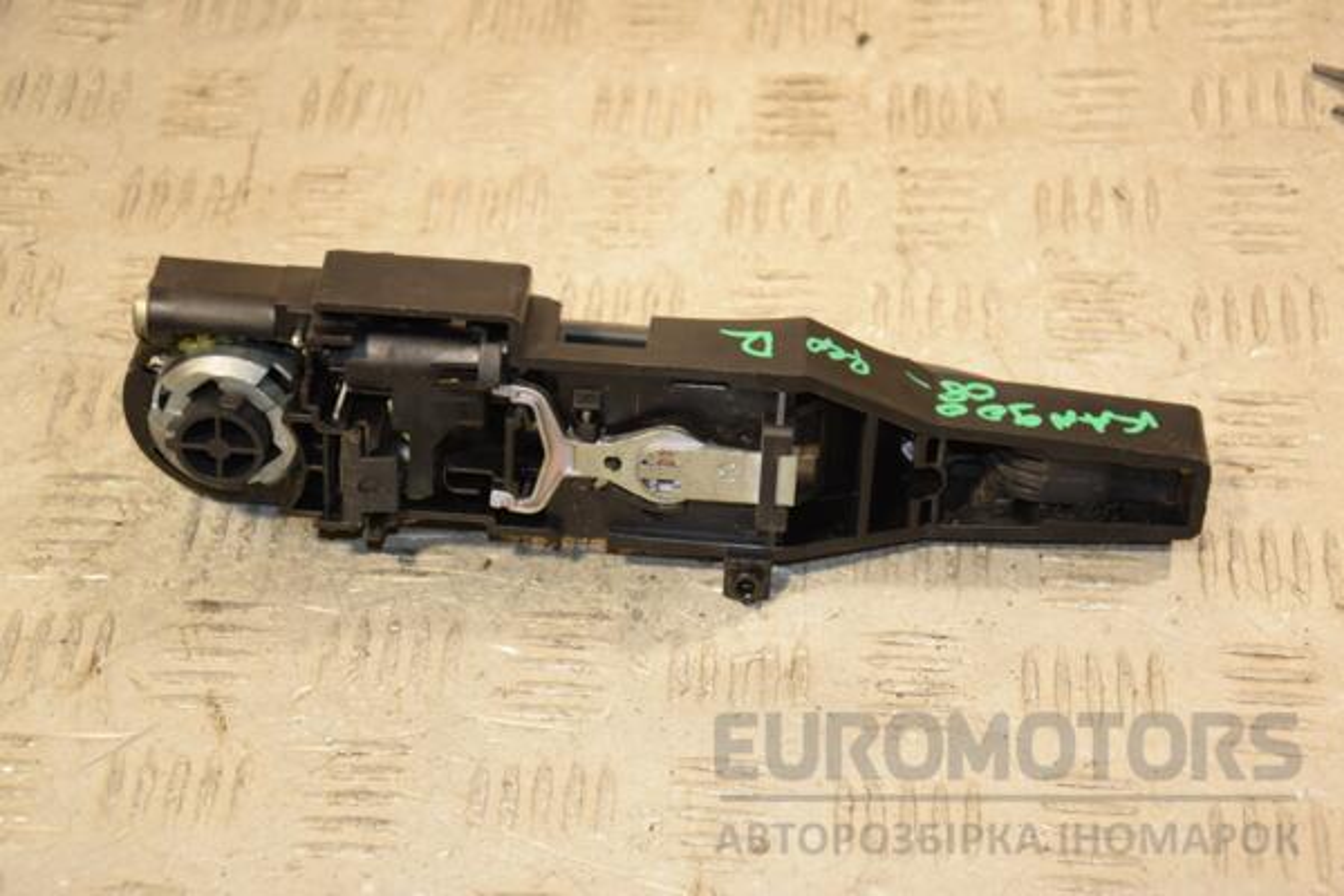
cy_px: 448
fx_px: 3248
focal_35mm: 87
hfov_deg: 23.4
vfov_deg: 15.7
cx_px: 672
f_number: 5.6
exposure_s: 1/200
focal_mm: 58
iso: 800
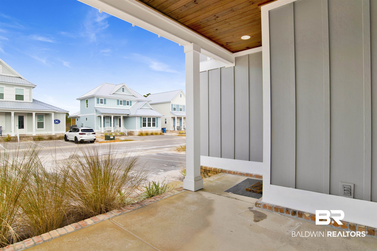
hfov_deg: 90.0
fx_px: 188
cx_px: 188
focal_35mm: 18
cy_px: 126
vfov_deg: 67.4
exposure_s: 1/160
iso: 200
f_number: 11
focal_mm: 18
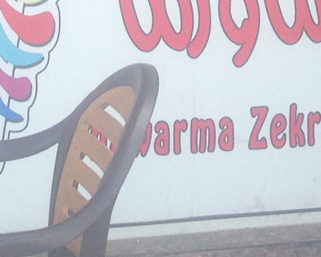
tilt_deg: +4.3
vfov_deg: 6.9
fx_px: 1919
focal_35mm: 202
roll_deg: -0.3
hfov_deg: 9.5
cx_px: 258
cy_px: -486
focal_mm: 4.12
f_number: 2.4
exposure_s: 1/253
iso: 50
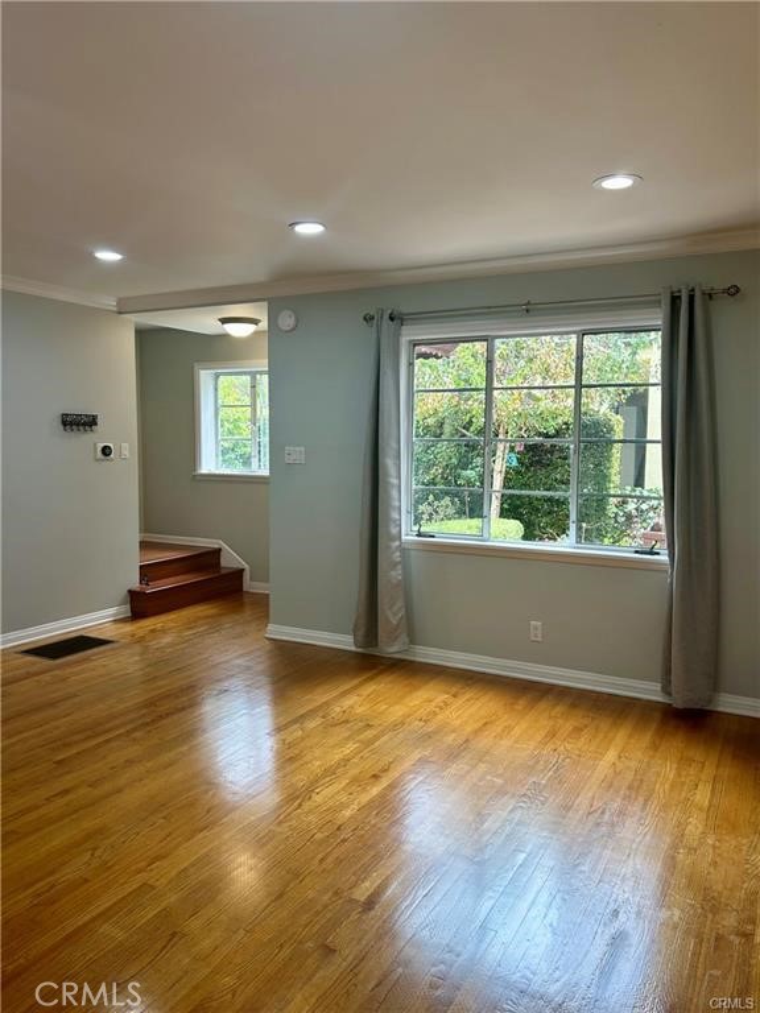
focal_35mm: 26
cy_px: 506
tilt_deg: -5.2
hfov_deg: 53.1
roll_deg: -0.9
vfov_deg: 67.3
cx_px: 380
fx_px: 761
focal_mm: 5.7
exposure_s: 1/120
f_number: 1.5
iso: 40
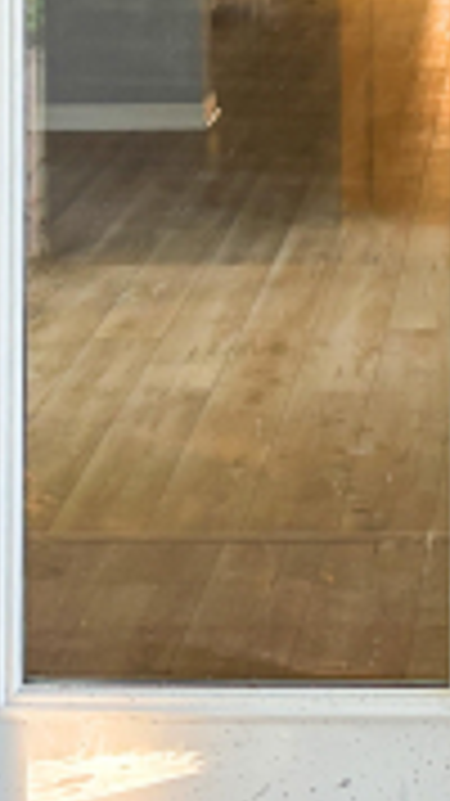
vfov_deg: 19.6
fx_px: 2251
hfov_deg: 11.2
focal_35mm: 106
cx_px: 538
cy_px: 4
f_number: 1.6
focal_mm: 5.96
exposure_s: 1/60
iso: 160
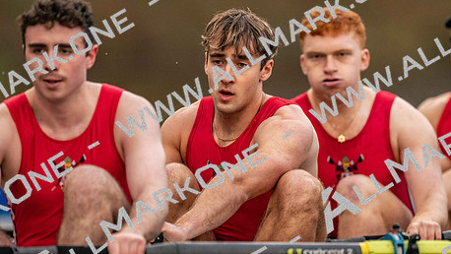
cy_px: 140
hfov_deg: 2.7
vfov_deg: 1.5
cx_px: 237
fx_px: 9522
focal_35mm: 796
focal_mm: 600
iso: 2800
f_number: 4
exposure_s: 1/2500
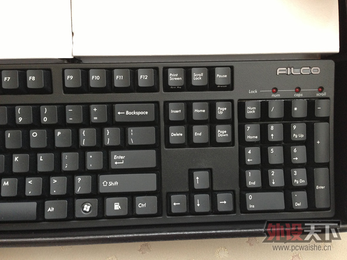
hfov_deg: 55.4
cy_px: 130
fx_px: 331
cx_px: 174
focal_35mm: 33
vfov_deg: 42.9
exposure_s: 1/20
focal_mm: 4.13
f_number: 2.4
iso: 160
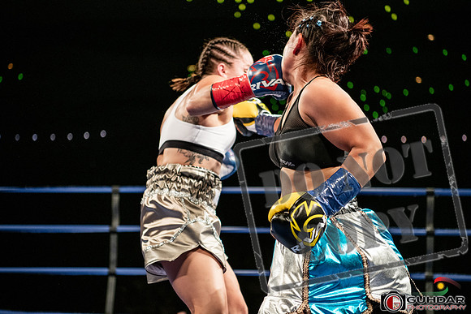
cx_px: 236
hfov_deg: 28.8
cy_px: 157
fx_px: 916
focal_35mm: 70
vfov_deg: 19.5
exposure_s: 1/1250
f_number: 2.8
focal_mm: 70
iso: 1600
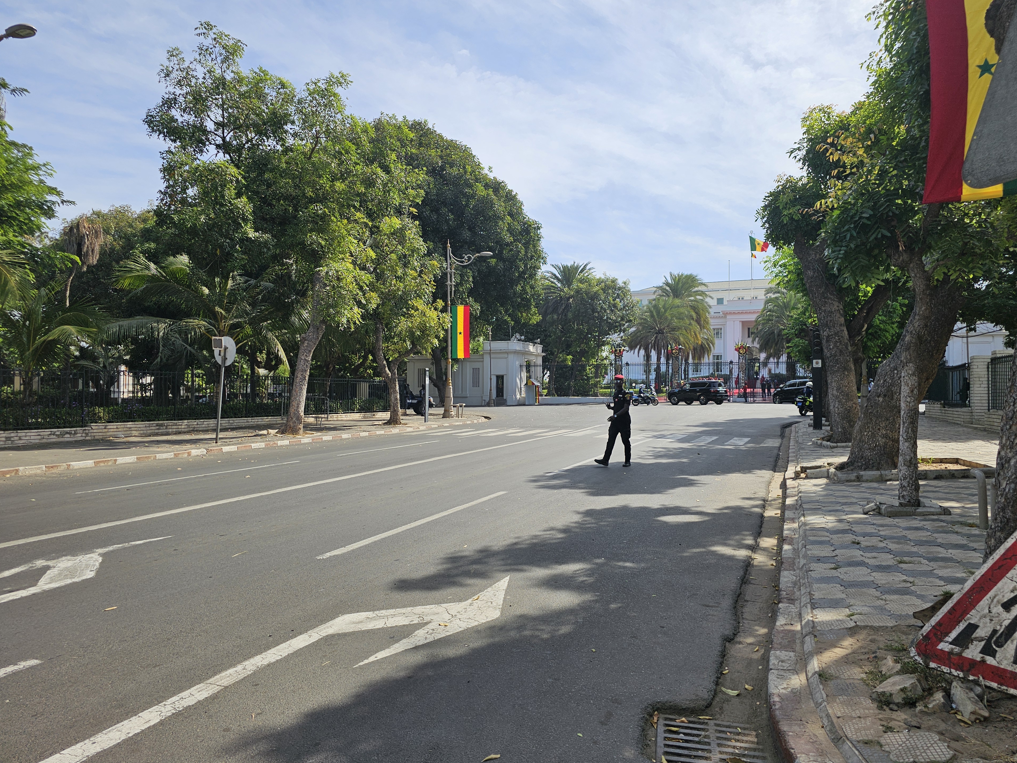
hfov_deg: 71.6
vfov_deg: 56.8
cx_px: 523
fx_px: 705
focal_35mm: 24
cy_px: 387
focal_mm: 6.3
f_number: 1.7
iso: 10
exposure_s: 1/748
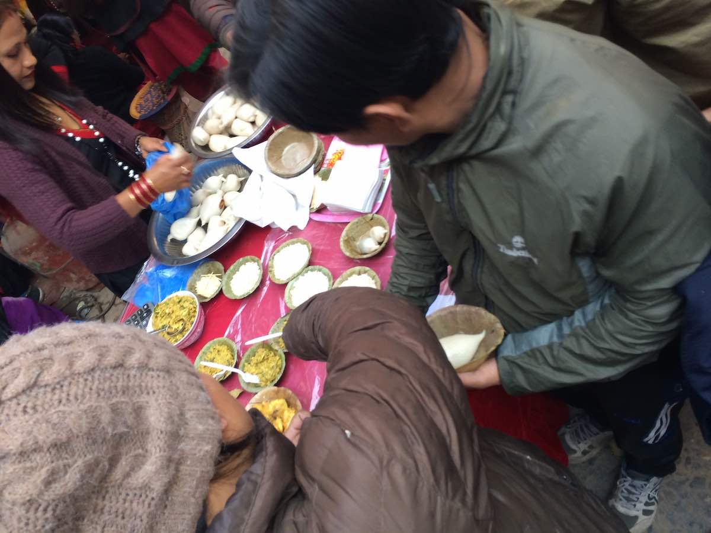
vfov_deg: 48.2
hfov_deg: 61.7
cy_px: 266
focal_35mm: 29
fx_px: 596
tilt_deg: -47.8
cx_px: 356
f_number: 2.2
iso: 40
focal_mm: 4.15
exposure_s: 1/30
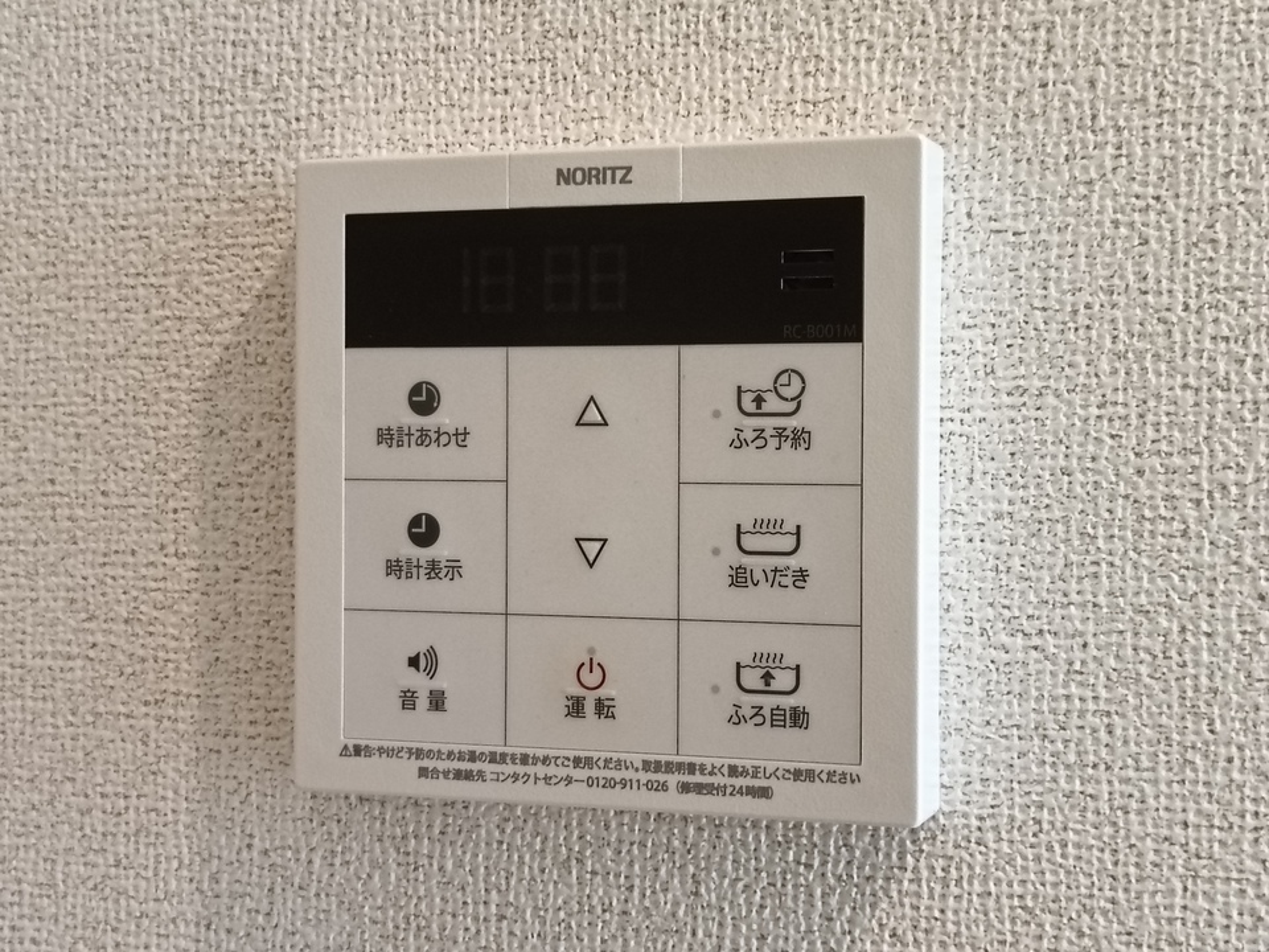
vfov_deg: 29.1
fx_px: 1833
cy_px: 476
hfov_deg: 38.2
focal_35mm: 50
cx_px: 634
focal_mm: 4.7
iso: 1000
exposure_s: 1/60
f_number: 1.7
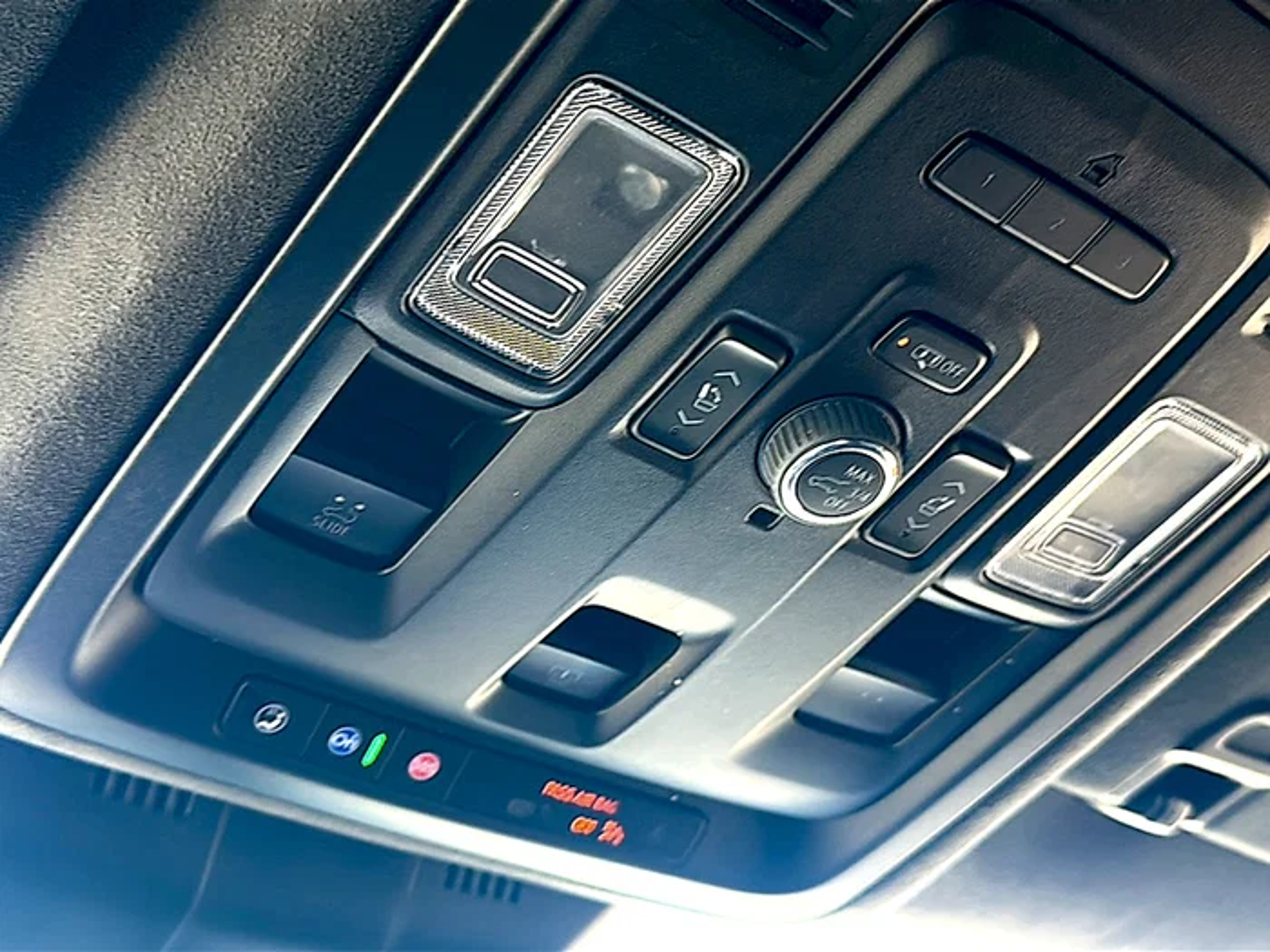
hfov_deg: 52.6
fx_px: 1284
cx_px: 635
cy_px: 476
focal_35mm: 35
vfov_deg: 40.7
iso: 80
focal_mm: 6.86
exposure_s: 1/40
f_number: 1.78
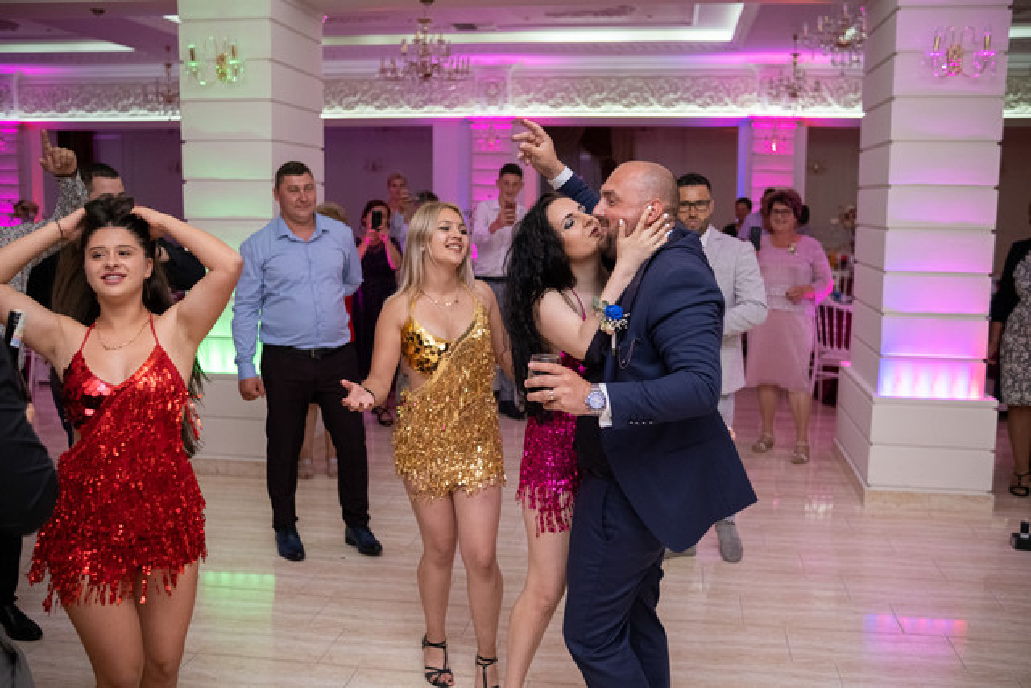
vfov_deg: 37.9
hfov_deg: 54.4
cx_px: 516
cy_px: 344
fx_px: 1003
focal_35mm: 35
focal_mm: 23
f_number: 2.2
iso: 1600
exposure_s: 1/125
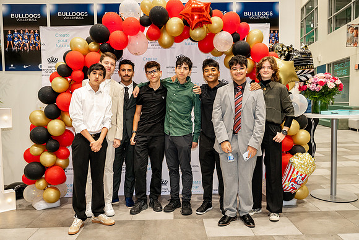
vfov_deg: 41.1
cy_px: 120
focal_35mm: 32
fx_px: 319
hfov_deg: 58.7
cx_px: 180
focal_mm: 32
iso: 1250
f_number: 4
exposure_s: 1/100
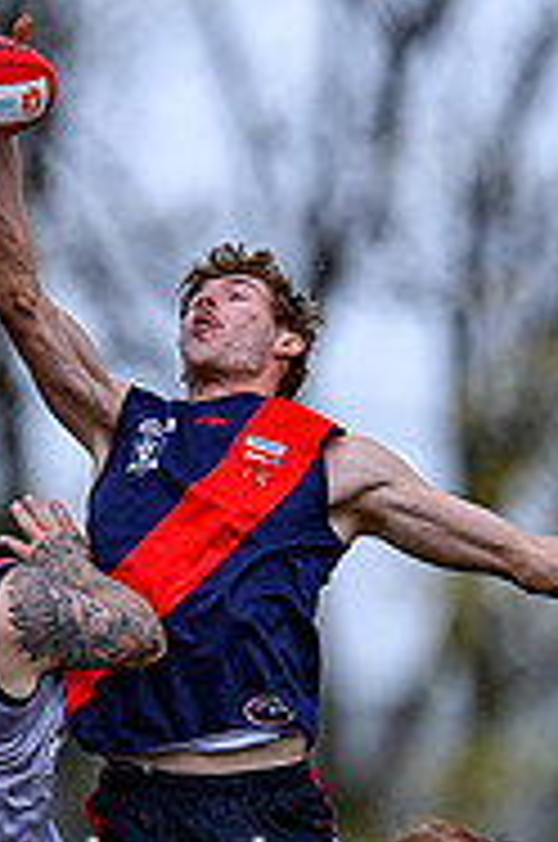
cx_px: 199
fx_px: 52503
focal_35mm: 2250
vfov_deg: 0.9
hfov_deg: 0.6
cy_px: 908
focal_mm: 500
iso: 280
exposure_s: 1/1250
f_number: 4
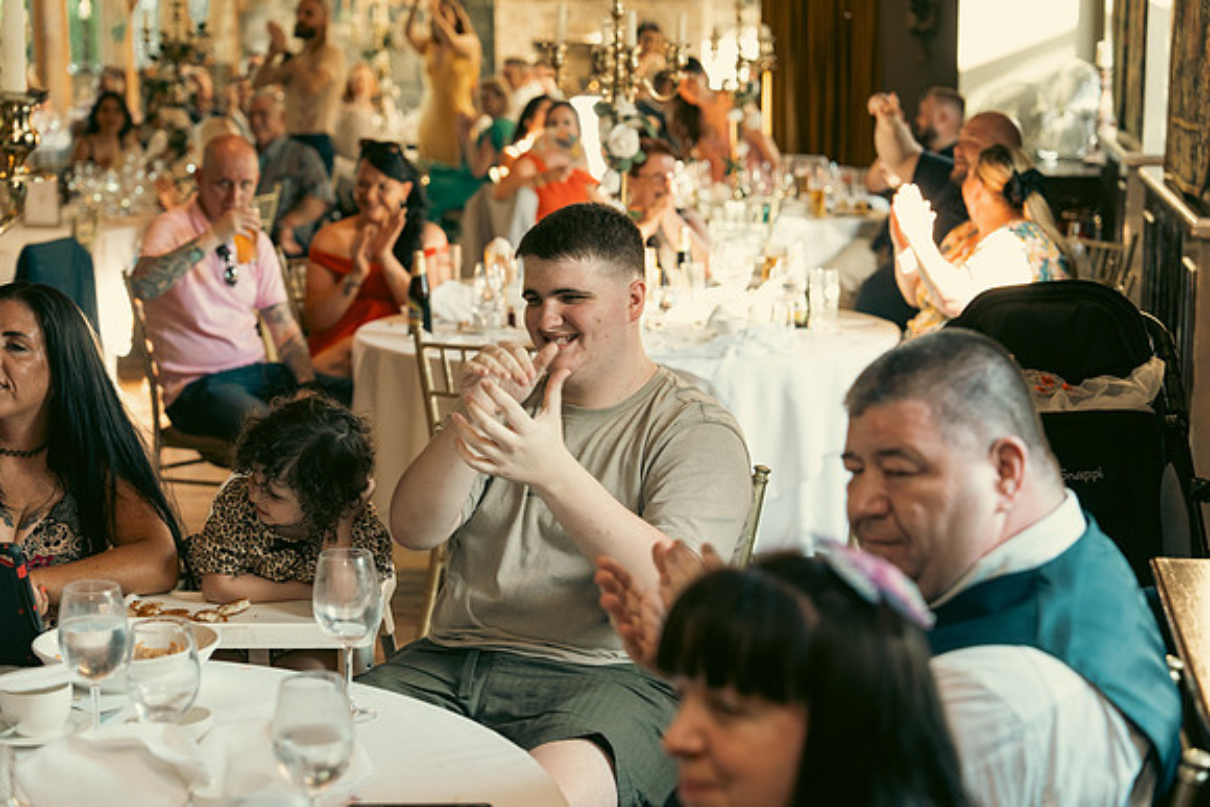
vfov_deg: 19.5
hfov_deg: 28.8
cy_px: 404
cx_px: 605
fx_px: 2353
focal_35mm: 70
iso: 1000
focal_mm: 70
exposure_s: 1/160
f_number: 3.5
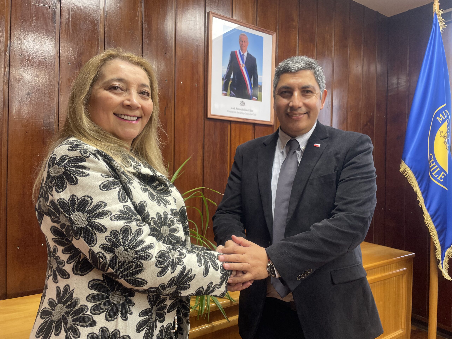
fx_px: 339
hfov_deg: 67.3
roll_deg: -0.3
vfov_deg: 53.1
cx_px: 226
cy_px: 170
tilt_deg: -0.1
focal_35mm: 26
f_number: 1.6
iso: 80
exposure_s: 1/50
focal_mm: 4.2
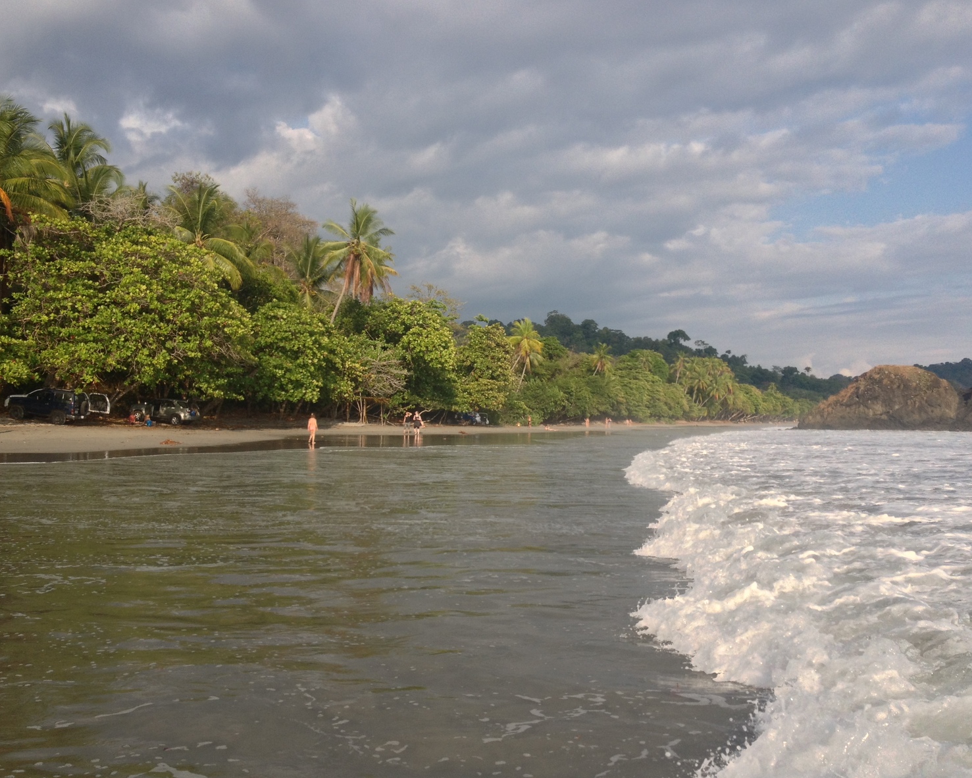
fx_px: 1065
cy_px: 384
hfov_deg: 49.1
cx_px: 479
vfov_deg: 40.1
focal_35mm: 37
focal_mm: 4.28
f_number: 2.4
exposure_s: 1/1104
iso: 50
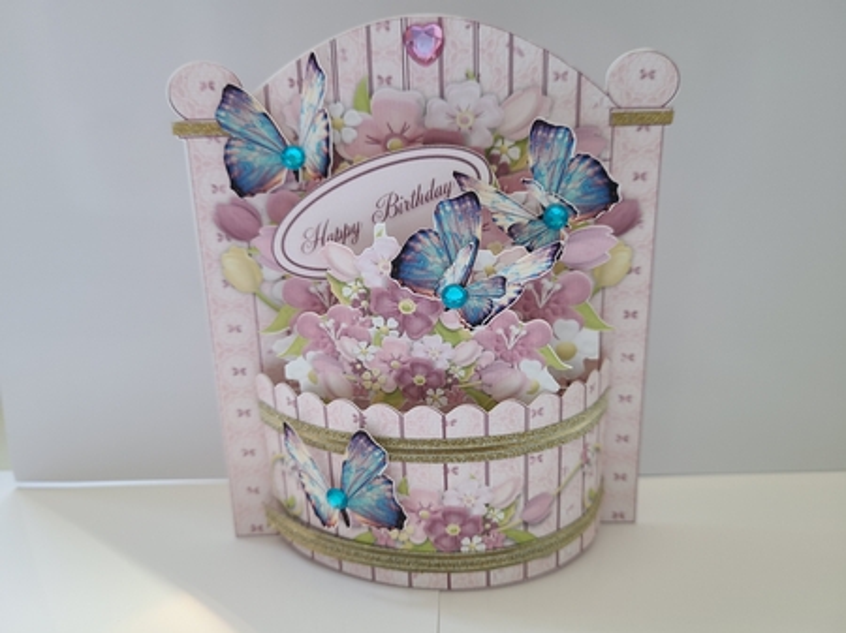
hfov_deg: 67.3
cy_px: 316
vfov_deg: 53.0
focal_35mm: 26
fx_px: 635
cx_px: 423
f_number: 1.8
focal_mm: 5.4
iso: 160
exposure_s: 1/60
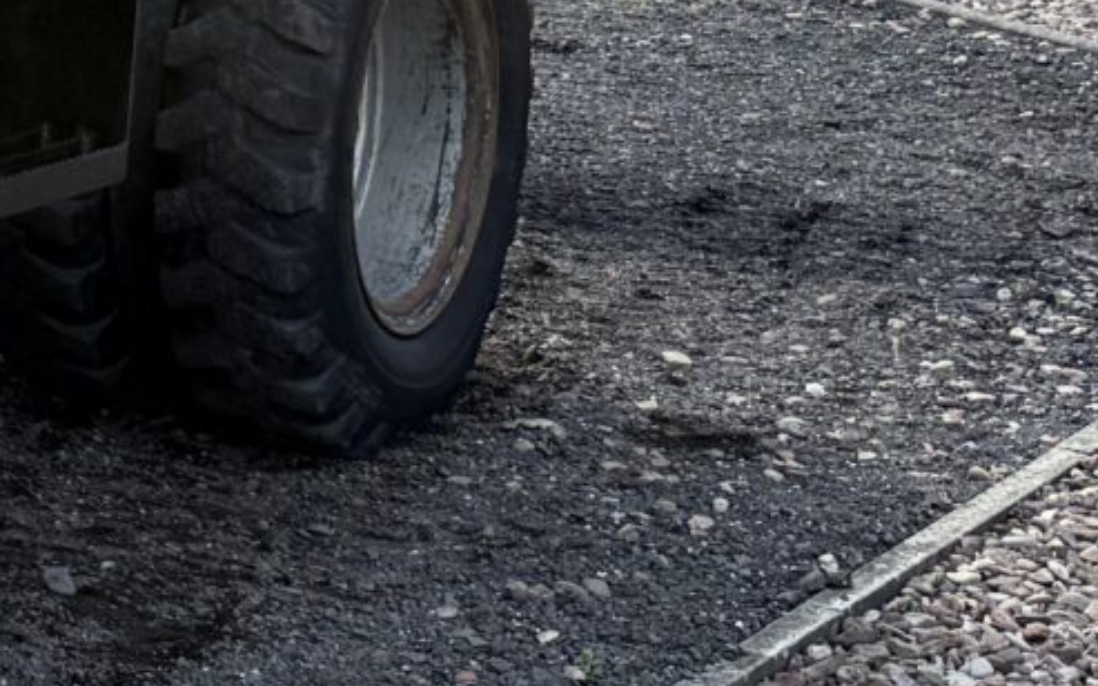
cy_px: -503
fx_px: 3950
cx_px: -880
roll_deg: -1.0
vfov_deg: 9.5
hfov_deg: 14.0
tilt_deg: -2.7
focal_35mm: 132
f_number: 1.78
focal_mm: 6.76
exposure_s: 1/1949
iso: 100
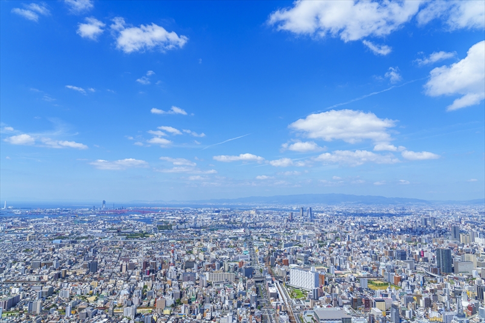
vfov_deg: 53.1
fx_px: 323
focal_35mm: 24
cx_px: 242
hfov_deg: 73.8
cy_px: 162
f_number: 11
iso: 100
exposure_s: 1/250
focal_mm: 24
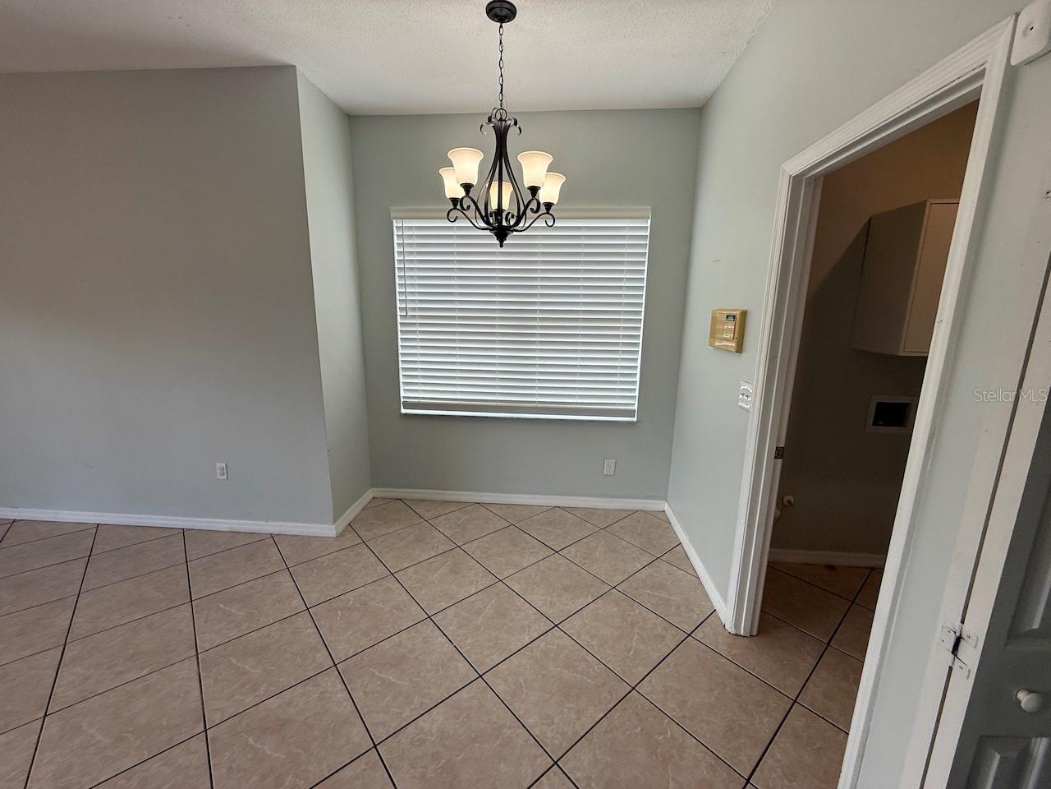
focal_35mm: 14
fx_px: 425
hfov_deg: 102.1
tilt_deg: -11.6
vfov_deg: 85.7
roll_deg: +0.3
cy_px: 394
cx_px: 526
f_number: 2.2
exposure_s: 1/120
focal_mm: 2.22
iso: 50
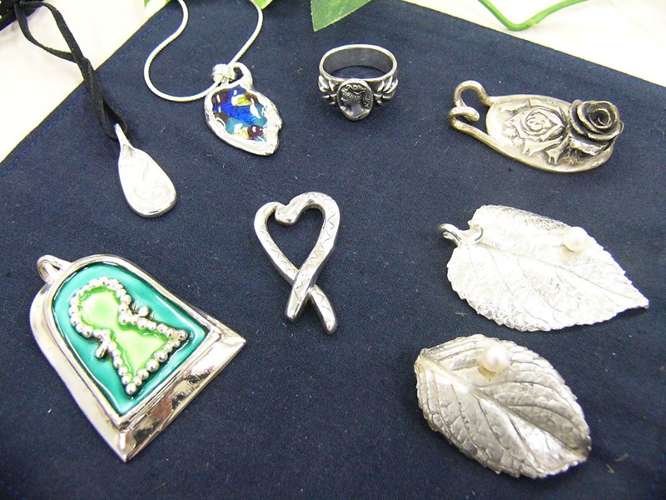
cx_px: 333
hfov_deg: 52.6
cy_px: 250
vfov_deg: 40.7
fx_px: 673
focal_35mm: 35
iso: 200
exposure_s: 1/25
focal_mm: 4.6
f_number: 2.8
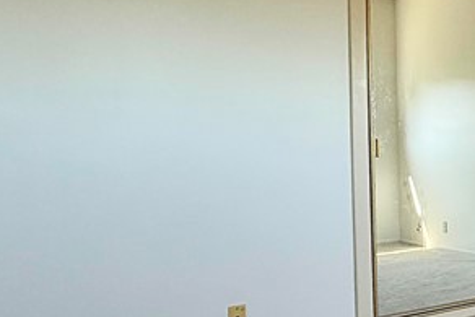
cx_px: 667
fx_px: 673
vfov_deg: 26.5
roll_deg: +0.8
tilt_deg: -2.0
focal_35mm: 51
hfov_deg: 28.8
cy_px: 161
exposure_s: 1/121
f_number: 2.2
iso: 50
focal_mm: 2.22
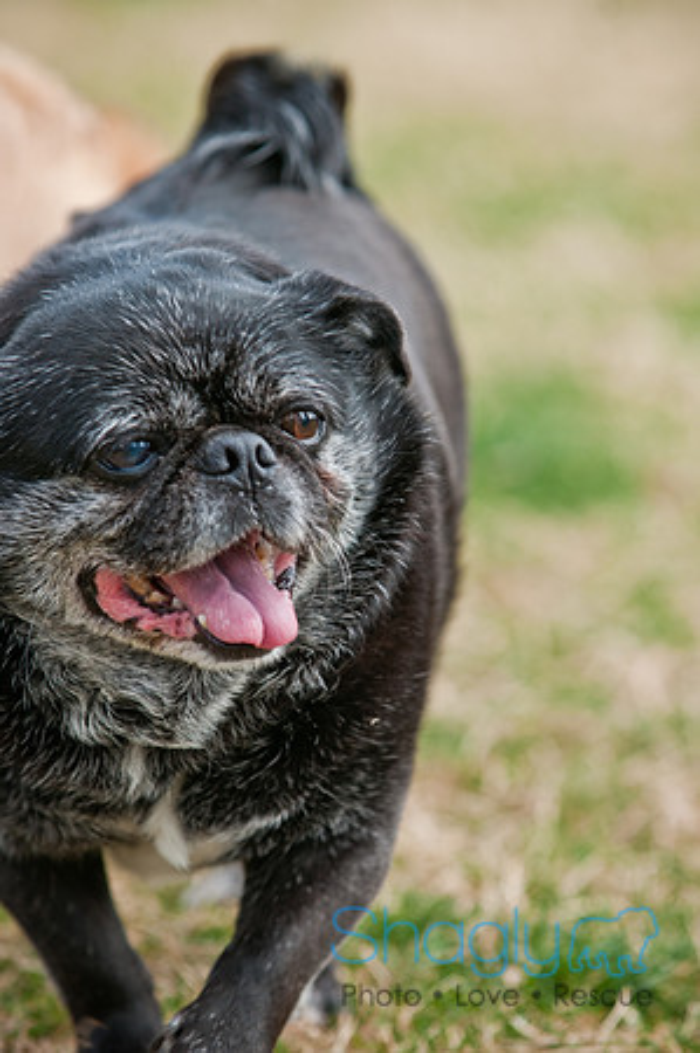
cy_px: 526
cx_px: 350
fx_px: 7673
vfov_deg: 7.9
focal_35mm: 262
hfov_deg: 5.2
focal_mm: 175
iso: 200
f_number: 5
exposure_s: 1/320
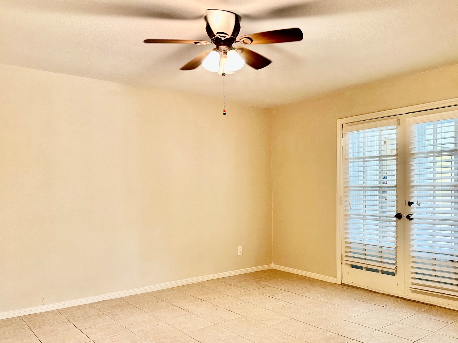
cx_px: 234
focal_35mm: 29
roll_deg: +0.1
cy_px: 198
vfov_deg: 48.1
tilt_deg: +0.0
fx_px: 384
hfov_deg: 61.7
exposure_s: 1/60
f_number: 1.78
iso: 160
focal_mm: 6.86
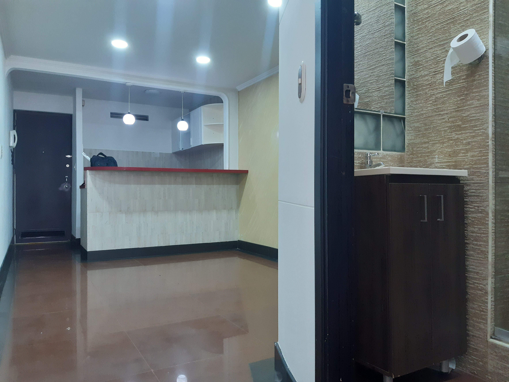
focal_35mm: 26
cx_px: 254
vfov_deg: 53.1
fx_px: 382
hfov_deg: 67.3
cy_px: 191
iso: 250
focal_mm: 3.92
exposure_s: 1/50
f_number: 1.7
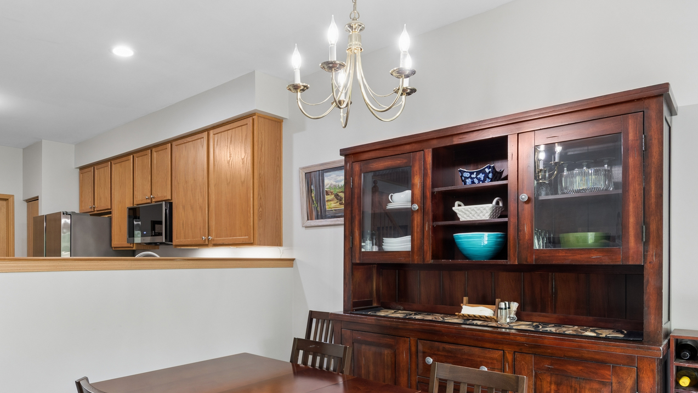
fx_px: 444
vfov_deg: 46.9
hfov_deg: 75.8
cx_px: 294
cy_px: 262
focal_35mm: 24
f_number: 8
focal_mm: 12
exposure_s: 1/5
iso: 250
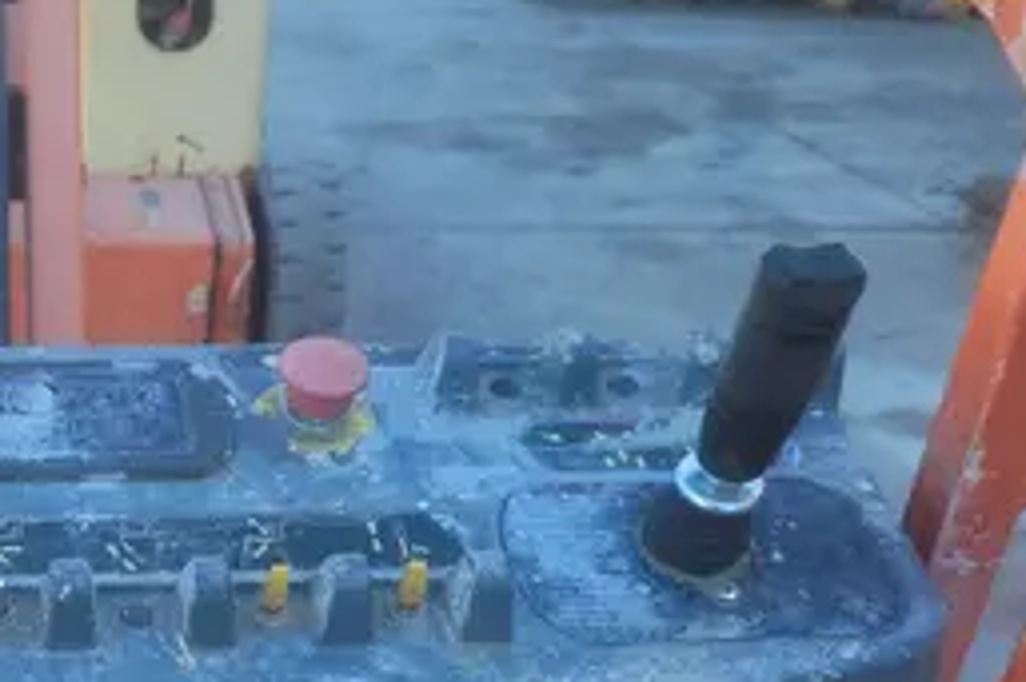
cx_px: -20
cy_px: 636
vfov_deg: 22.7
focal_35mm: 58
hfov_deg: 31.6
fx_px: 1652
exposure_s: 1/390
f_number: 1.8
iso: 40
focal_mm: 5.4
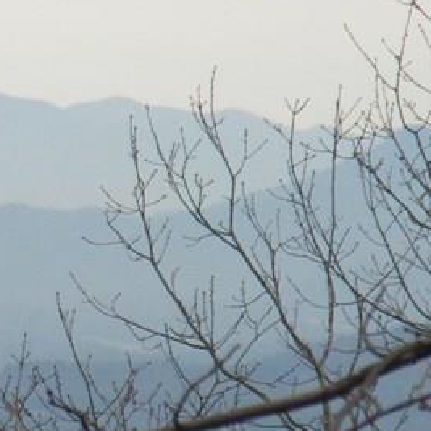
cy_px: 161
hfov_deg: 2.0
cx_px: -279
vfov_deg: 2.0
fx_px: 12396
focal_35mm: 880
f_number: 5.3
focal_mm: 46.2
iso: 178
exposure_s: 1/500
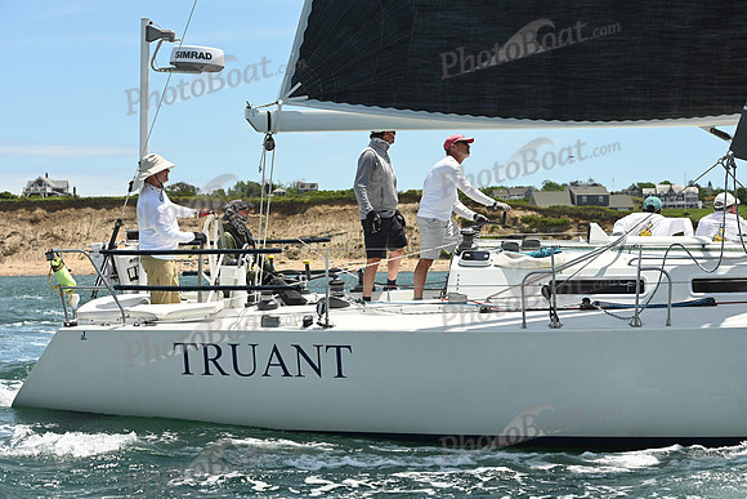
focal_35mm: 90
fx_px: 1868
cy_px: 250
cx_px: 374
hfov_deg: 22.6
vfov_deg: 15.2
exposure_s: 1/1000
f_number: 7.1
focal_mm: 90
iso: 320
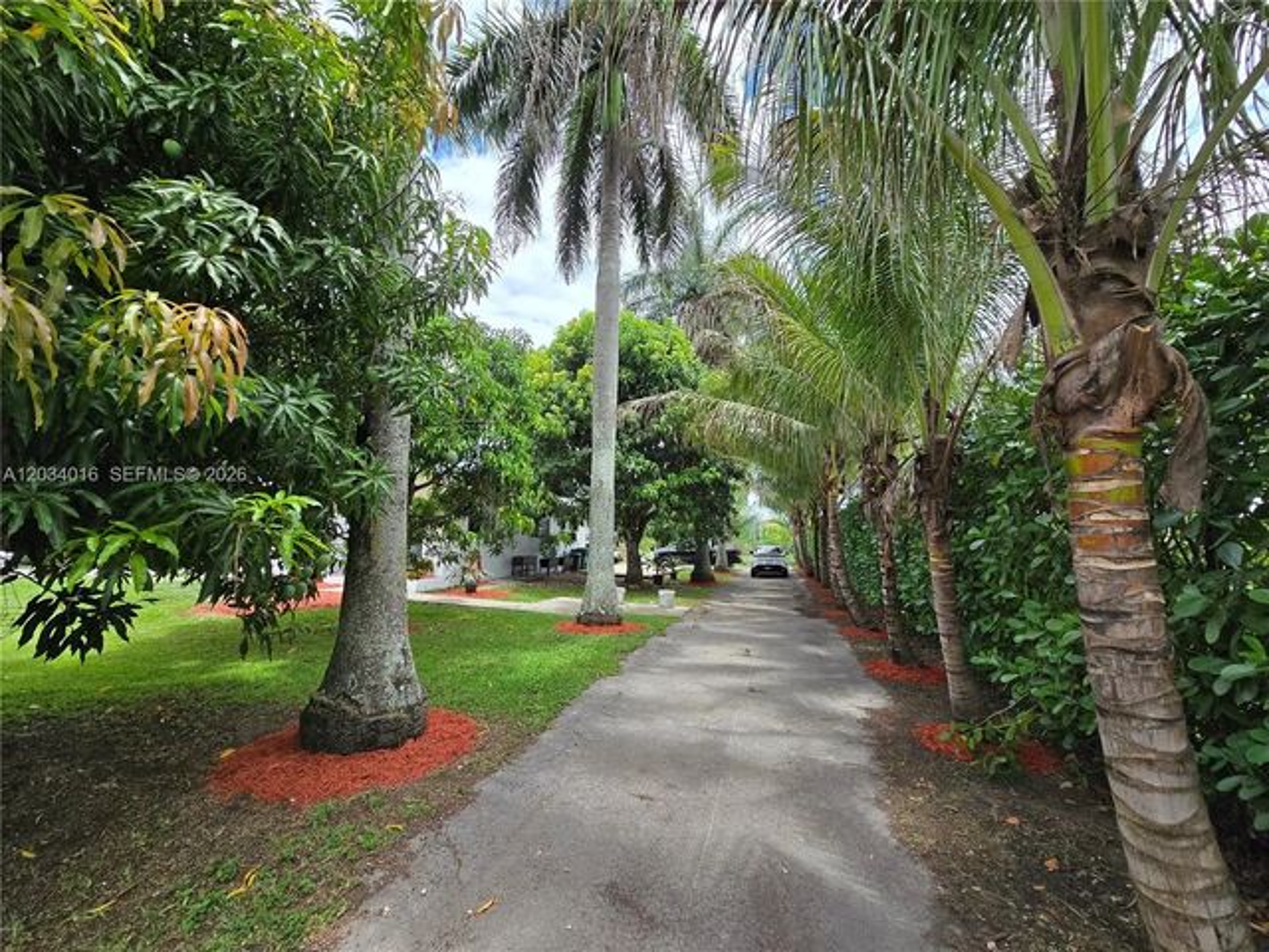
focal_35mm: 13
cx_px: 634
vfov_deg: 89.9
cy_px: 476
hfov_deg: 106.2
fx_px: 477
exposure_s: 1/2000
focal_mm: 2.2
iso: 100
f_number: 2.2
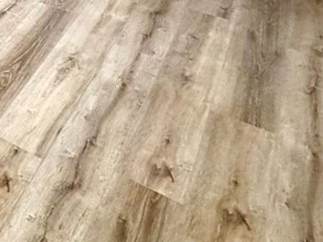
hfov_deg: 23.8
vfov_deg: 18.2
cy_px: -215
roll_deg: +1.2
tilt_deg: -7.6
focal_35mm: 60
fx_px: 560
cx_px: -189
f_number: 2.2
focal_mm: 2.22
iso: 250
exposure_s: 1/120
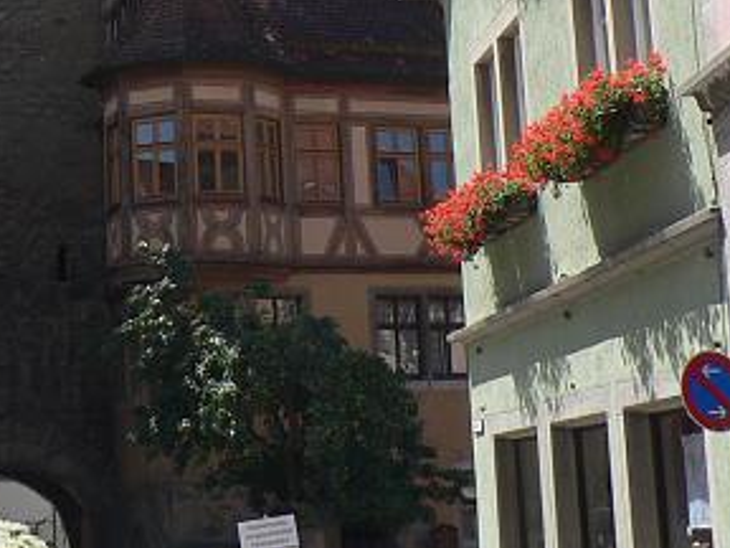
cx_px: 81
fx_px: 2109
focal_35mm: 100
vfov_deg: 14.2
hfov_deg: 19.3
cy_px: -152
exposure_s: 1/400
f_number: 4.5
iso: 80
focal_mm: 6
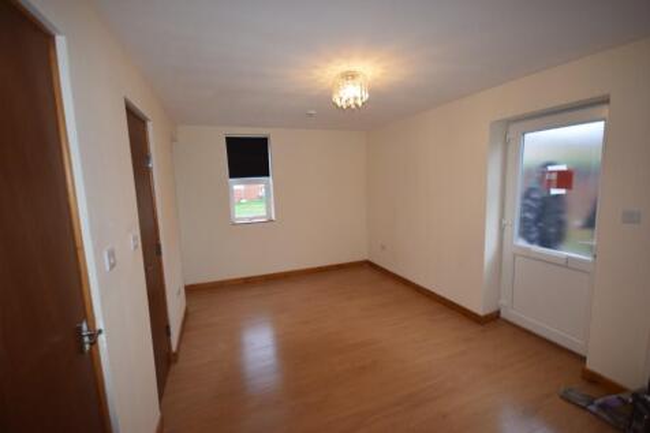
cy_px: 216
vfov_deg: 77.3
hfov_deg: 100.4
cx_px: 325
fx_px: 271
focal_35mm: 15
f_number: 4.5
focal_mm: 10
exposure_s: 1/80
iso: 800
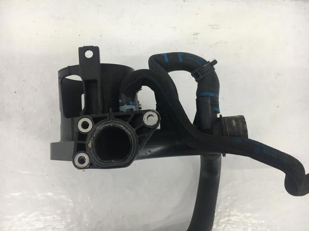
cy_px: 116
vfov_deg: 48.2
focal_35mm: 29
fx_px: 259
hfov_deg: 61.7
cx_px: 154
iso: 25
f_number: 2.2
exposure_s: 1/40
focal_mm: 4.15
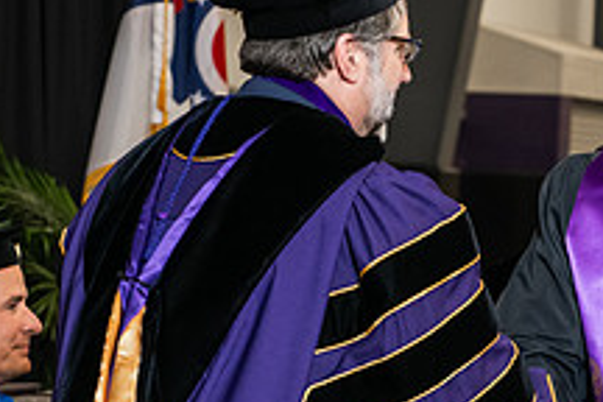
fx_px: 2965
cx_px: 525
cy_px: 247
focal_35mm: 177
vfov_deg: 7.8
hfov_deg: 11.5
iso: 2000
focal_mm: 66
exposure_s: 1/200
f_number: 5
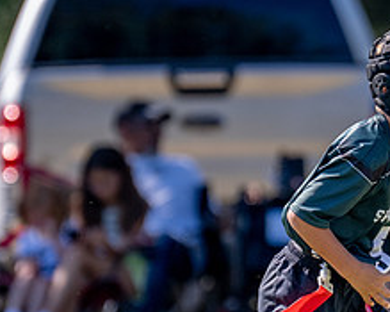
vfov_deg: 1.6
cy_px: 168
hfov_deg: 2.0
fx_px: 11249
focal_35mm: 975
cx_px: 183
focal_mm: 200
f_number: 2.8
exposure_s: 1/2000
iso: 200
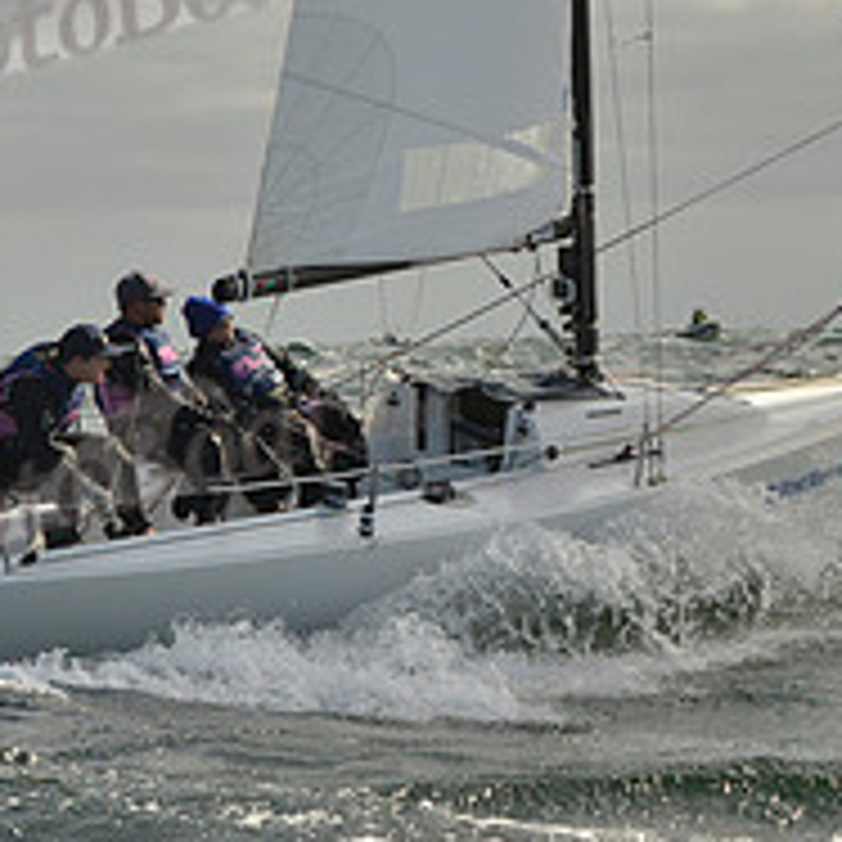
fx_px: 5091
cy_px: 173
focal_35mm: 185
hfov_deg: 9.4
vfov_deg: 9.4
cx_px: 698
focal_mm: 70
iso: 400
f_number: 10
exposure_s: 1/1600
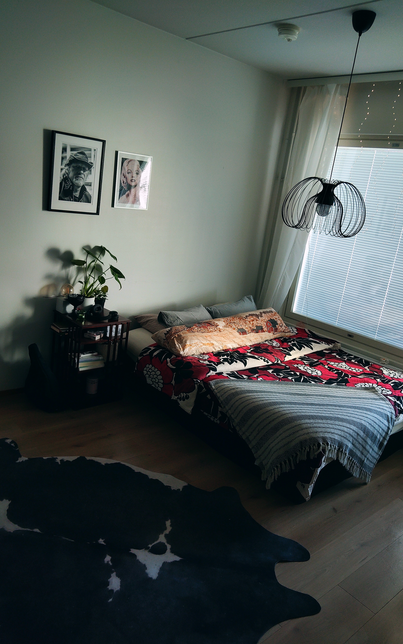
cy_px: 326
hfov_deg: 46.0
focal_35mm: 27
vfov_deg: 68.4
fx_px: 474
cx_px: 197
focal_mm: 4.15
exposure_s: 1/33.3
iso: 269
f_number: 1.8
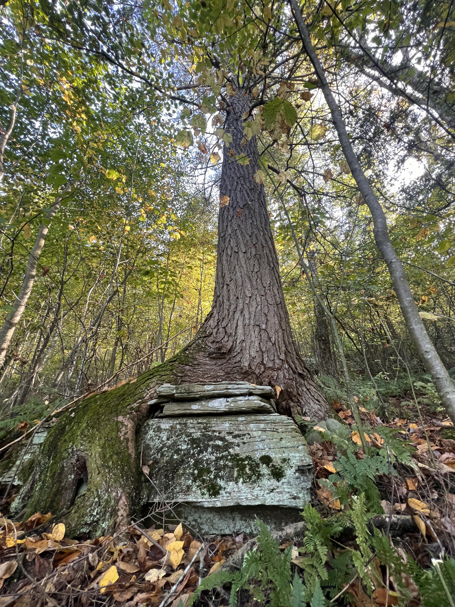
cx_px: 228
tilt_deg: +36.2
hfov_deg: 89.9
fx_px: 228
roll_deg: -1.6
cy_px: 304
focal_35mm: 13
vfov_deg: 106.2
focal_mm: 1.57
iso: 160
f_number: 1.8
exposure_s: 1/99
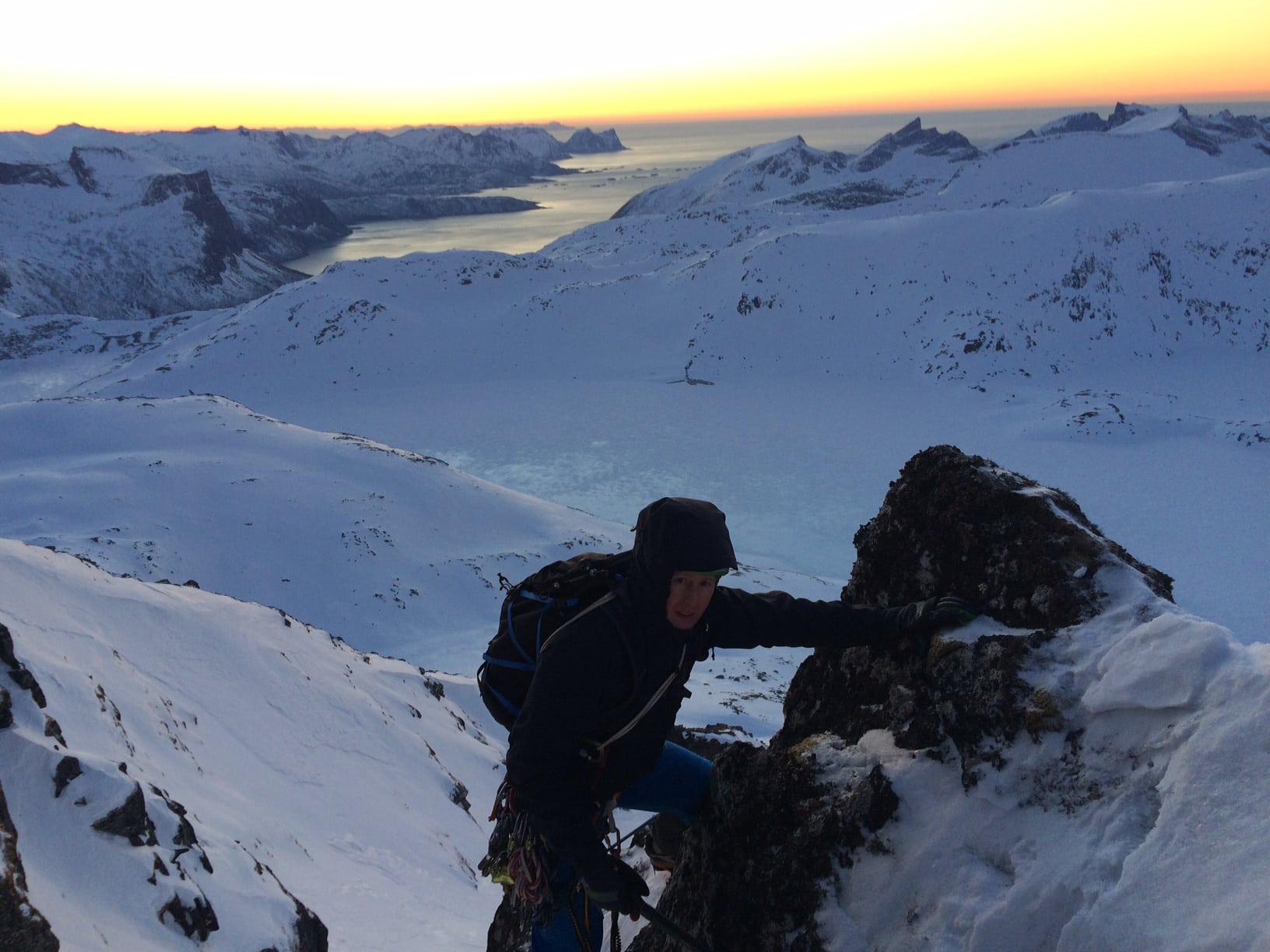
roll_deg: +1.4
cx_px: 635
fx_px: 1064
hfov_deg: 61.7
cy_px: 476
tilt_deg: -19.4
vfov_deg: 48.2
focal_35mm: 29
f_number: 2.2
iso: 50
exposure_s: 1/100
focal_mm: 4.15
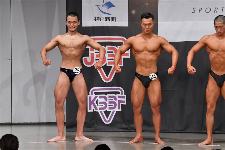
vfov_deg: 6.1
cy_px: 75
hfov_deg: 9.2
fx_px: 1406
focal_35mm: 225
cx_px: 112
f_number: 5.6
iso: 5000
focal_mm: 150
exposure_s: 1/400
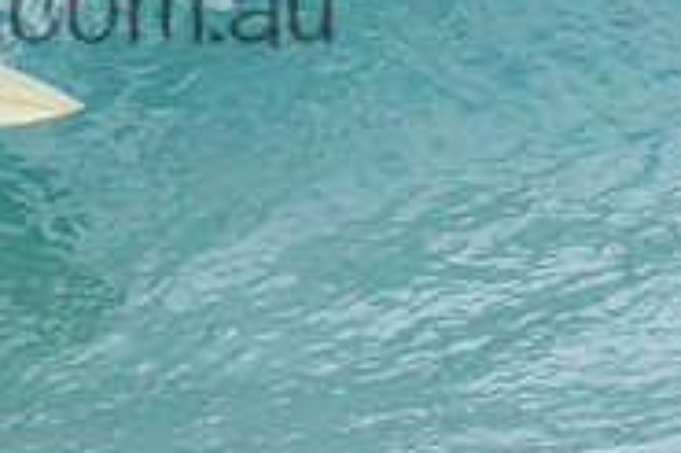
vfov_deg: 0.7
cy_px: -203
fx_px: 36400
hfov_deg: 1.1
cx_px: -273
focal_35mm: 1926
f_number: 5.6
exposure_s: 1/2000
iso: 280
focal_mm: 500
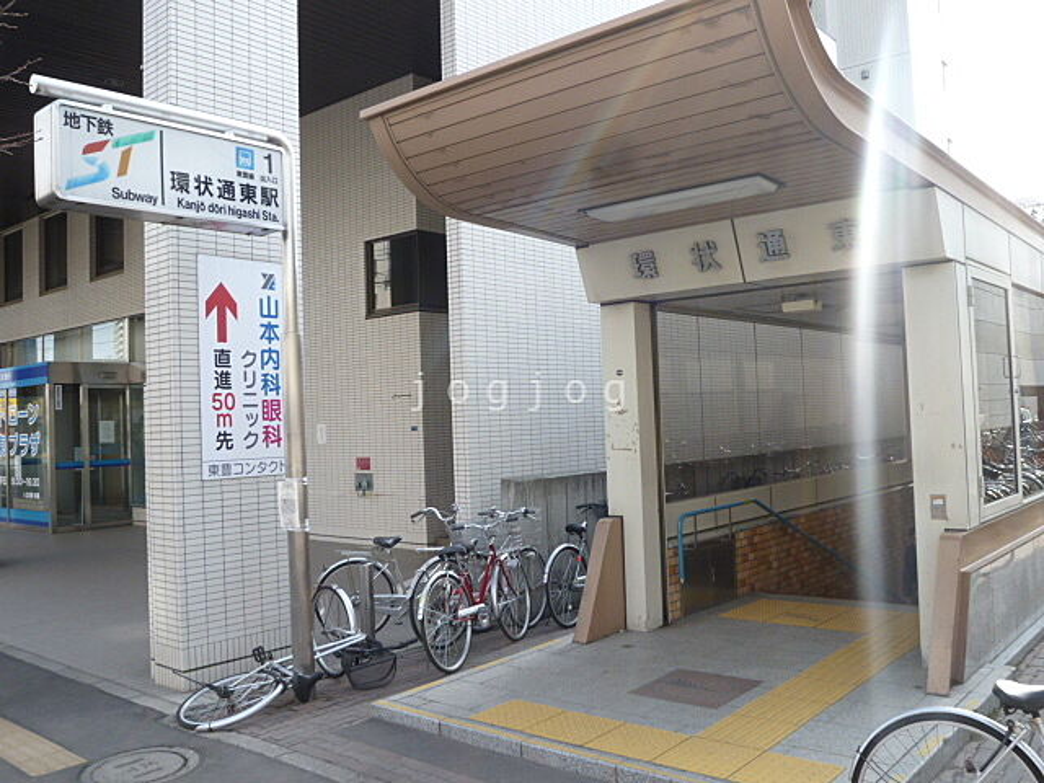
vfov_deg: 45.4
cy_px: 392
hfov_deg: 58.4
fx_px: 935
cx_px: 522
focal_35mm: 31
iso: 80
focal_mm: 5.5
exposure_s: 1/100
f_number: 4
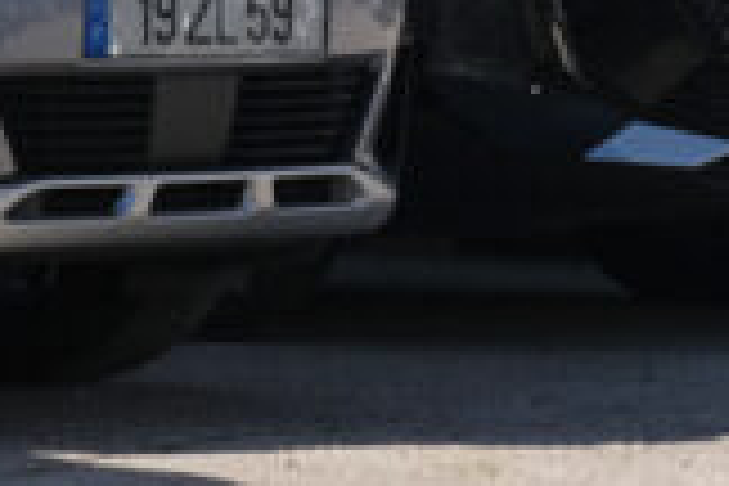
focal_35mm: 386
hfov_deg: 5.0
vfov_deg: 3.6
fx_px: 7816
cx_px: 2295
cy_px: -169
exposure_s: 1/500
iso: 200
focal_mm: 40.8
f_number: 9
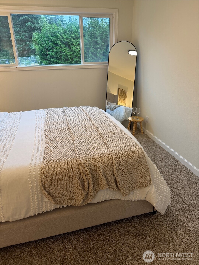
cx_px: 100
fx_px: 184
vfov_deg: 71.6
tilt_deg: -23.1
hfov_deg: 56.8
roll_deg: +0.9
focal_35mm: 24
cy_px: 132
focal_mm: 6.76
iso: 160
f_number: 1.78
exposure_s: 1/120
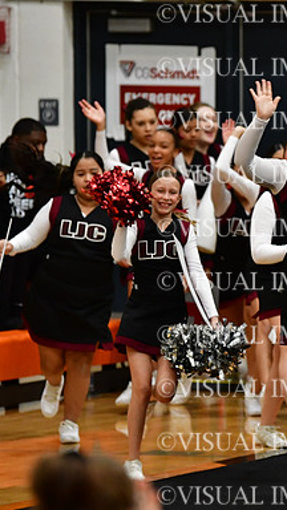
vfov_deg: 5.9
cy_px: 254
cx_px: 349
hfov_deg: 3.3
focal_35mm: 367
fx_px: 4965
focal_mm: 155
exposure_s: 1/800
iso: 4000
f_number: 2.8
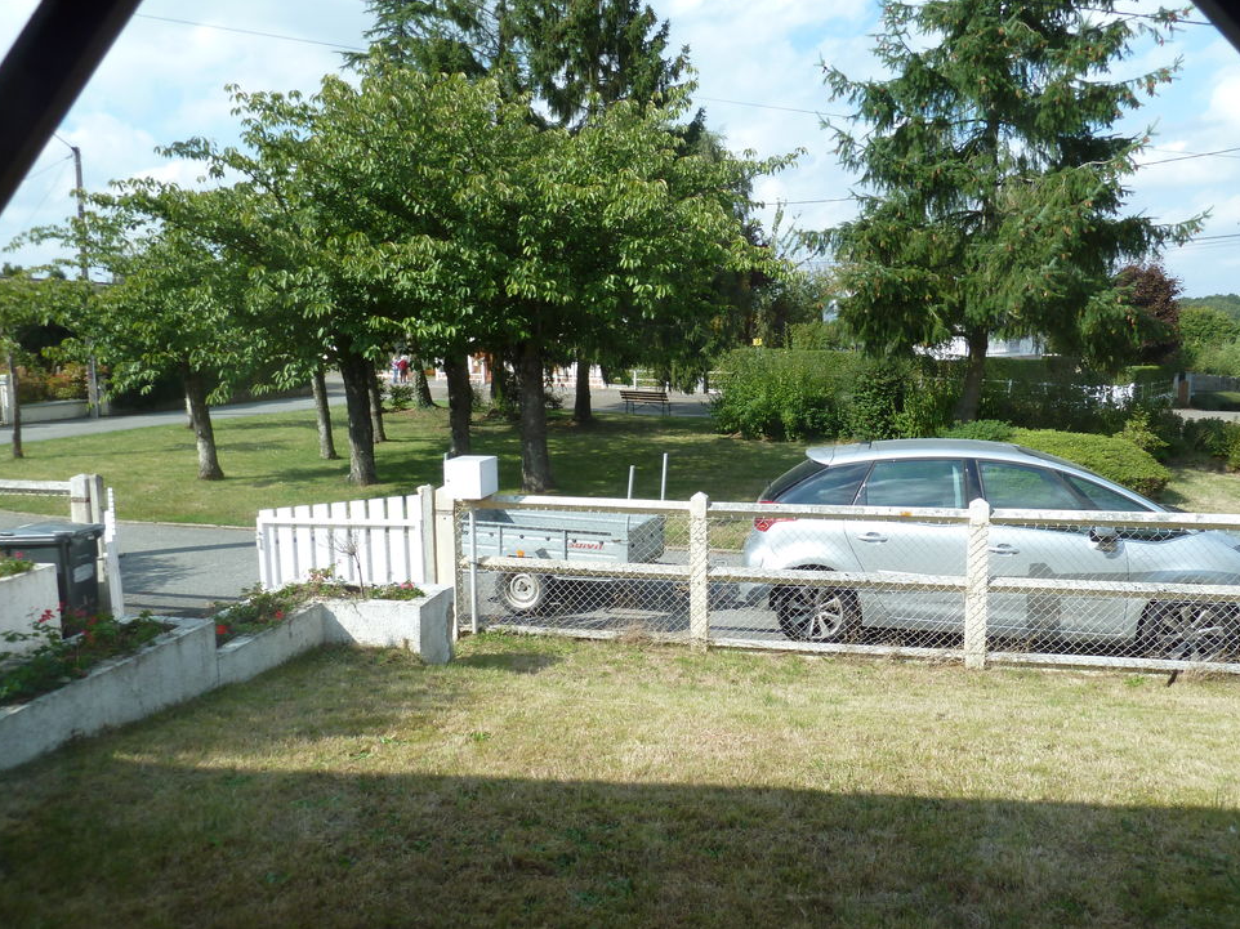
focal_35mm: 26
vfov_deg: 53.0
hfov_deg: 67.3
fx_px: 931
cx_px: 633
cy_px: 448
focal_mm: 4.1
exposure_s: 1/320
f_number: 4
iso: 80
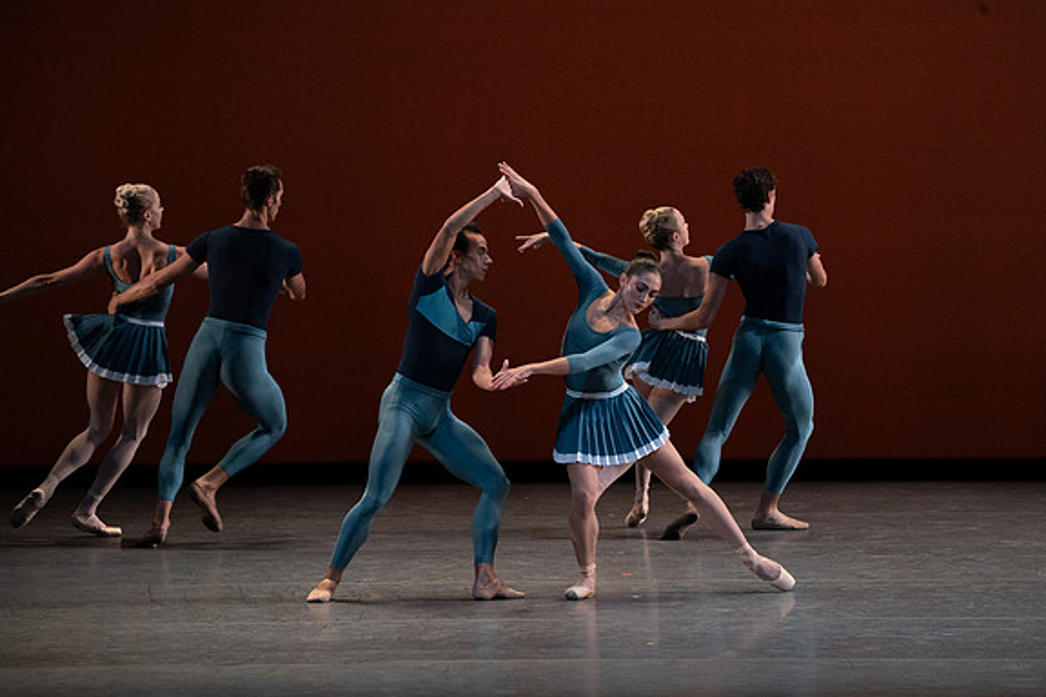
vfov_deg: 4.5
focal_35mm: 308
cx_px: 523
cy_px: 349
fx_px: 8948
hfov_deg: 6.7
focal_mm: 306
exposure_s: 1/400
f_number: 9
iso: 5000
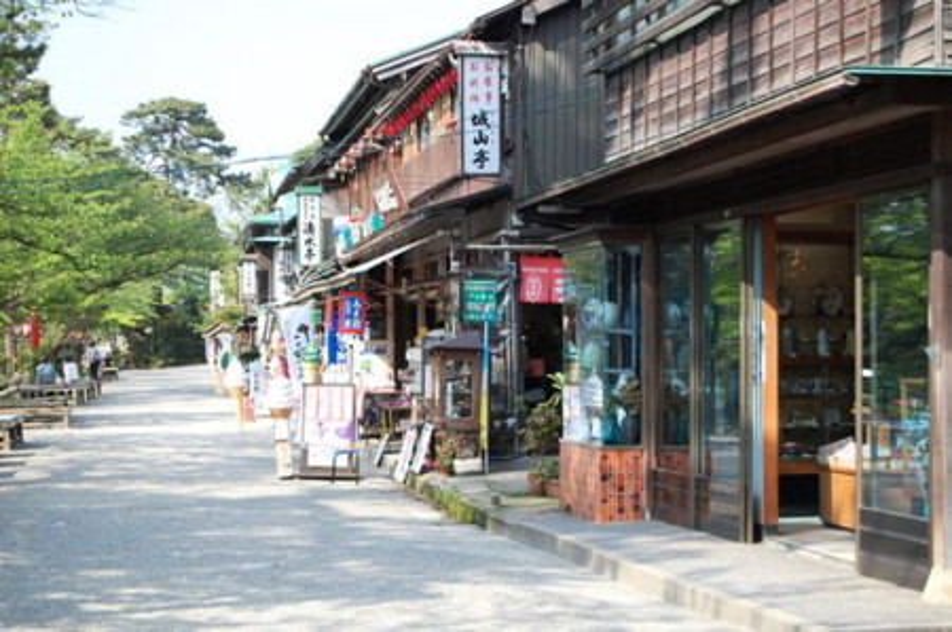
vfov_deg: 16.5
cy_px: 316
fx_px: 2179
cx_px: 476
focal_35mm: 82
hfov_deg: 24.6
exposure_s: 1/200
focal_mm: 55
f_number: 7.1
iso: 200
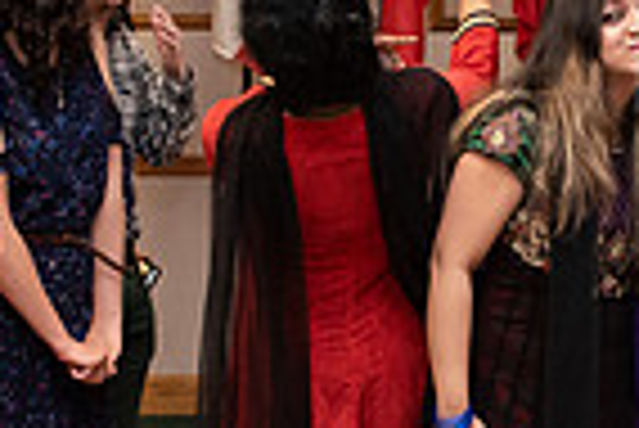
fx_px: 2026
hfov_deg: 17.8
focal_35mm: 114
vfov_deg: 12.0
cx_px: 500
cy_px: 282
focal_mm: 28
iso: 2500
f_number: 6.3
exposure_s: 1/200
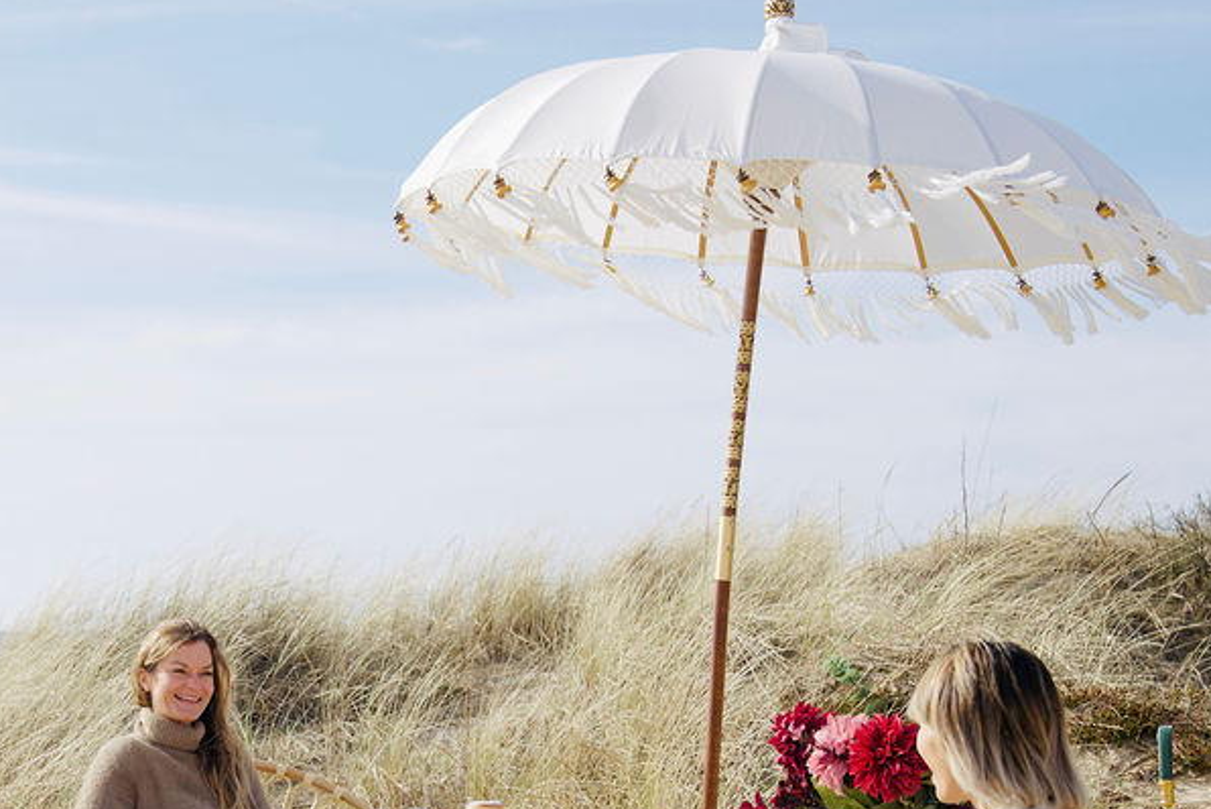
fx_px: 2255
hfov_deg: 29.8
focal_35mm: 67
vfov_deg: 20.1
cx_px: 374
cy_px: 668
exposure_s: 1/640
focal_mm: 39
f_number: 5
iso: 160
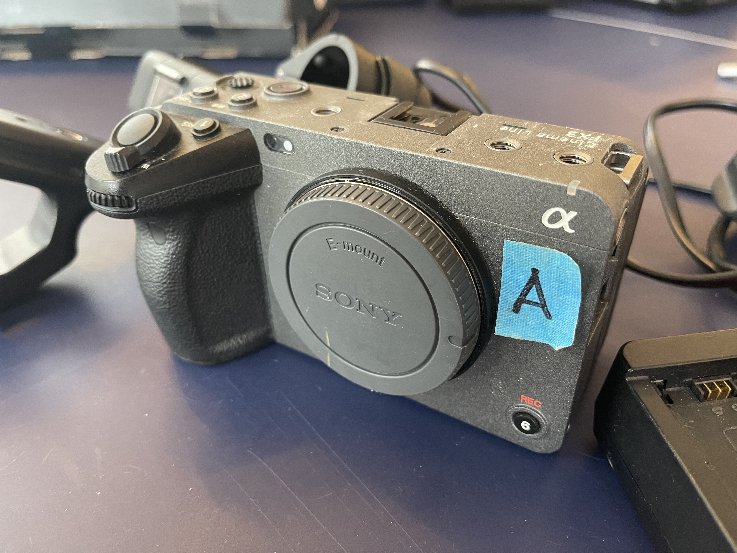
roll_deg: +1.5
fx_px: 532
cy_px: 276
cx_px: 368
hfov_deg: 69.4
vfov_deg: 54.9
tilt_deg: -35.8
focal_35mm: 25
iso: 400
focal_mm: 5.1
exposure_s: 1/33
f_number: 1.6
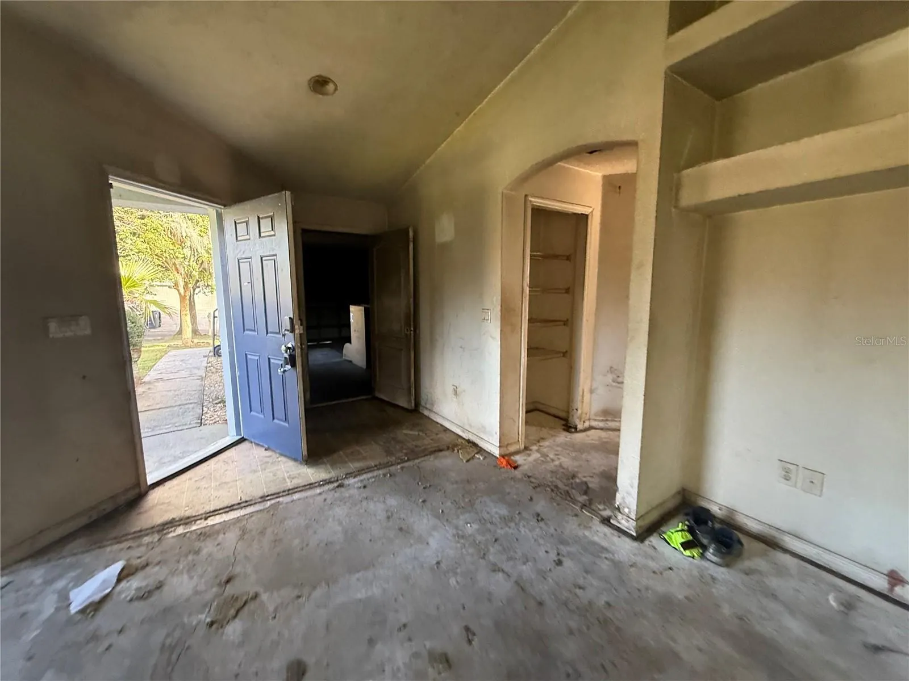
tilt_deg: -11.7
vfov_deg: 85.7
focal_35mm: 14
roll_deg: +0.0
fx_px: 368
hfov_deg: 102.1
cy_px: 340
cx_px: 454
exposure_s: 1/90
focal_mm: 2.22
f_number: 2.2
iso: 320
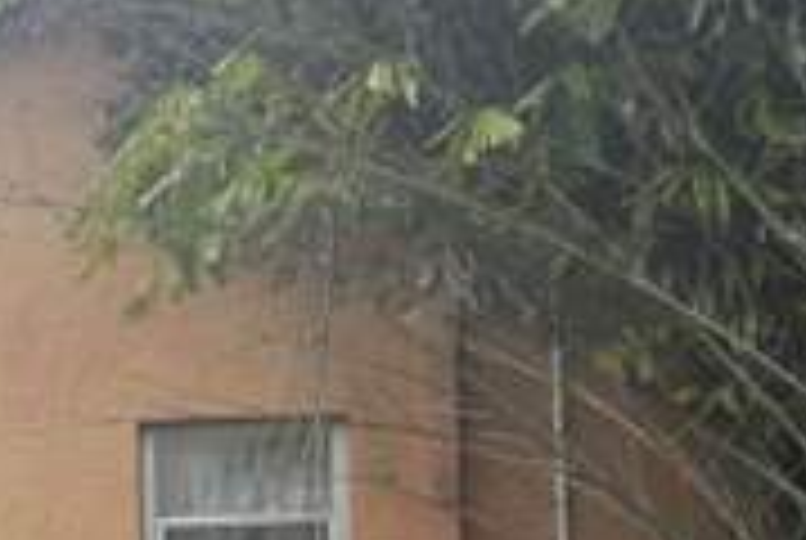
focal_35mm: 64
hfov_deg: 30.8
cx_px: 189
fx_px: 1435
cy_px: 585
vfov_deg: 20.4
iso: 12
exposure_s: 1/313
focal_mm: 6.3
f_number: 1.7
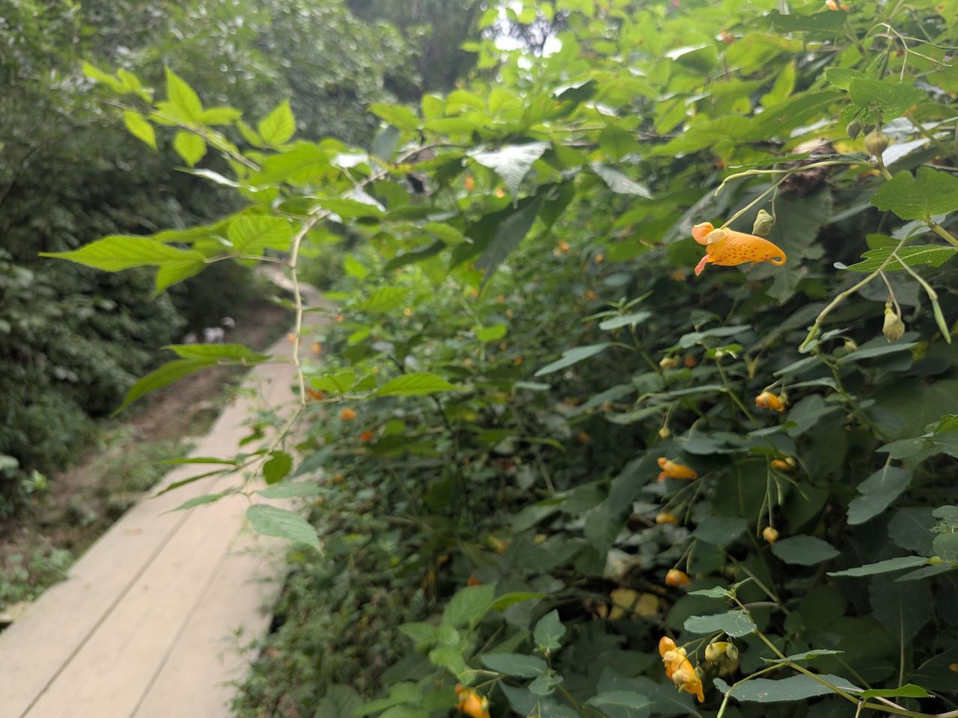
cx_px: 479
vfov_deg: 56.8
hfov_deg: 71.6
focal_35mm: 24
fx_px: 664
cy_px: 359
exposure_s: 1/143
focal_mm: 4.53
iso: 34
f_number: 1.7
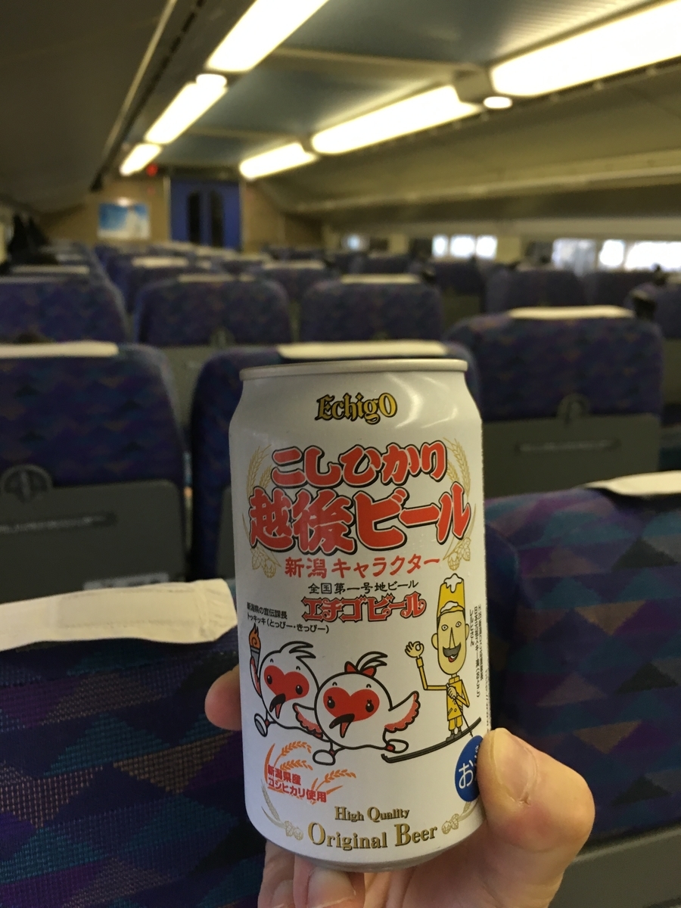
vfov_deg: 61.7
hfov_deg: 48.2
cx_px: 340
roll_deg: -2.1
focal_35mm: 29
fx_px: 761
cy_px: 454
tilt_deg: -12.1
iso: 80
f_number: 2.2
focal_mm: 4.15
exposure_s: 1/30
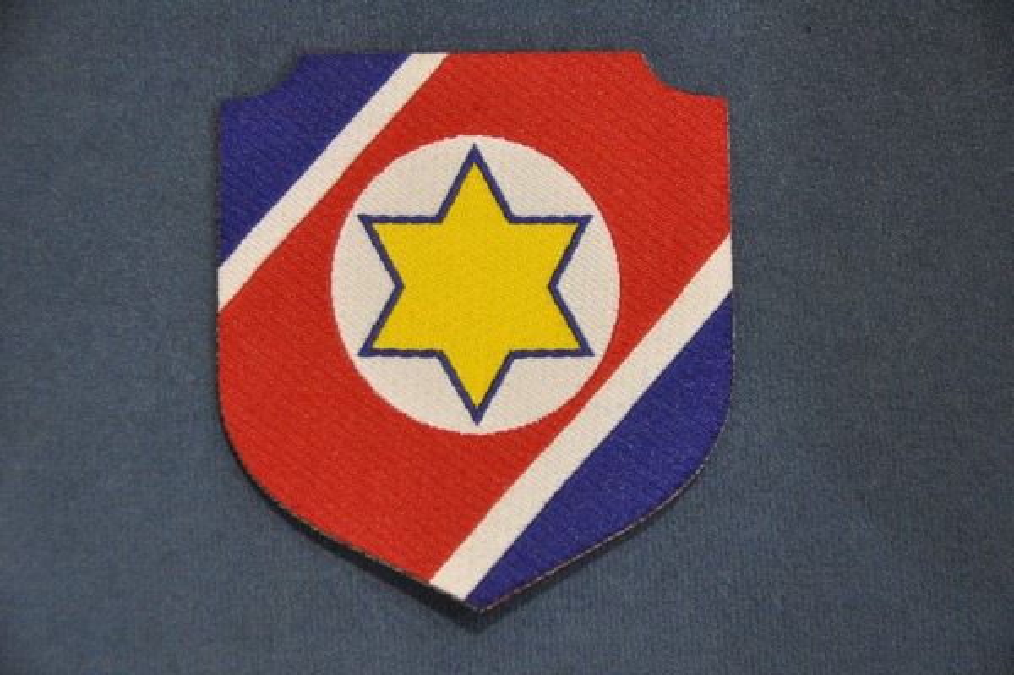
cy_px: 338
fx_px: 3377
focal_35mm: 120
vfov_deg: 11.4
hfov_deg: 17.1
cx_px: 507
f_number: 5
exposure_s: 1/50
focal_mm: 80
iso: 3200
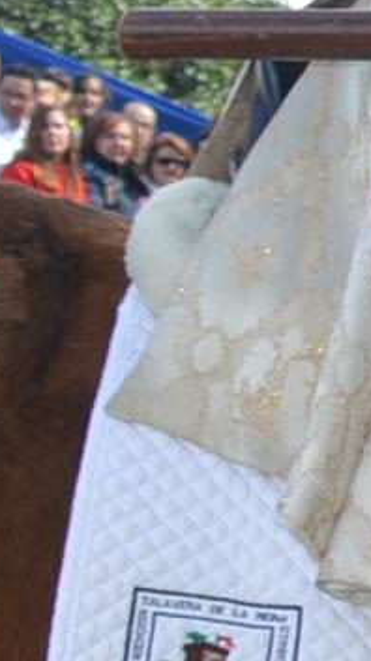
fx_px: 4224
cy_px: 333
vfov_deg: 9.0
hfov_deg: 4.0
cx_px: 2372
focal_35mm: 241
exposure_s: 1/200
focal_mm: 18
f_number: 5.6
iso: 100
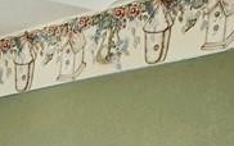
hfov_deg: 13.4
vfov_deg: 7.9
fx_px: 874
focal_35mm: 137
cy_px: 483
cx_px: -216
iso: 125
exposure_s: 1/120
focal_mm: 6.5
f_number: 1.4
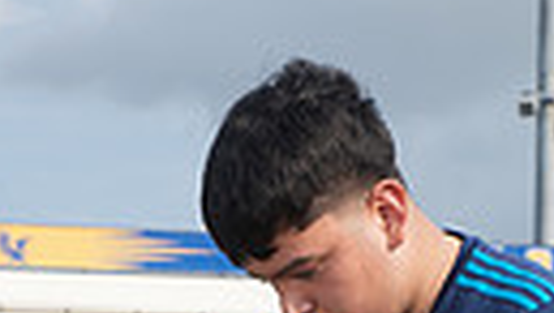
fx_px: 2574
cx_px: 314
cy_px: 828
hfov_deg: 12.3
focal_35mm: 175
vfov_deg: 6.5
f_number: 7.1
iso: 100
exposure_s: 1/400
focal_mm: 48
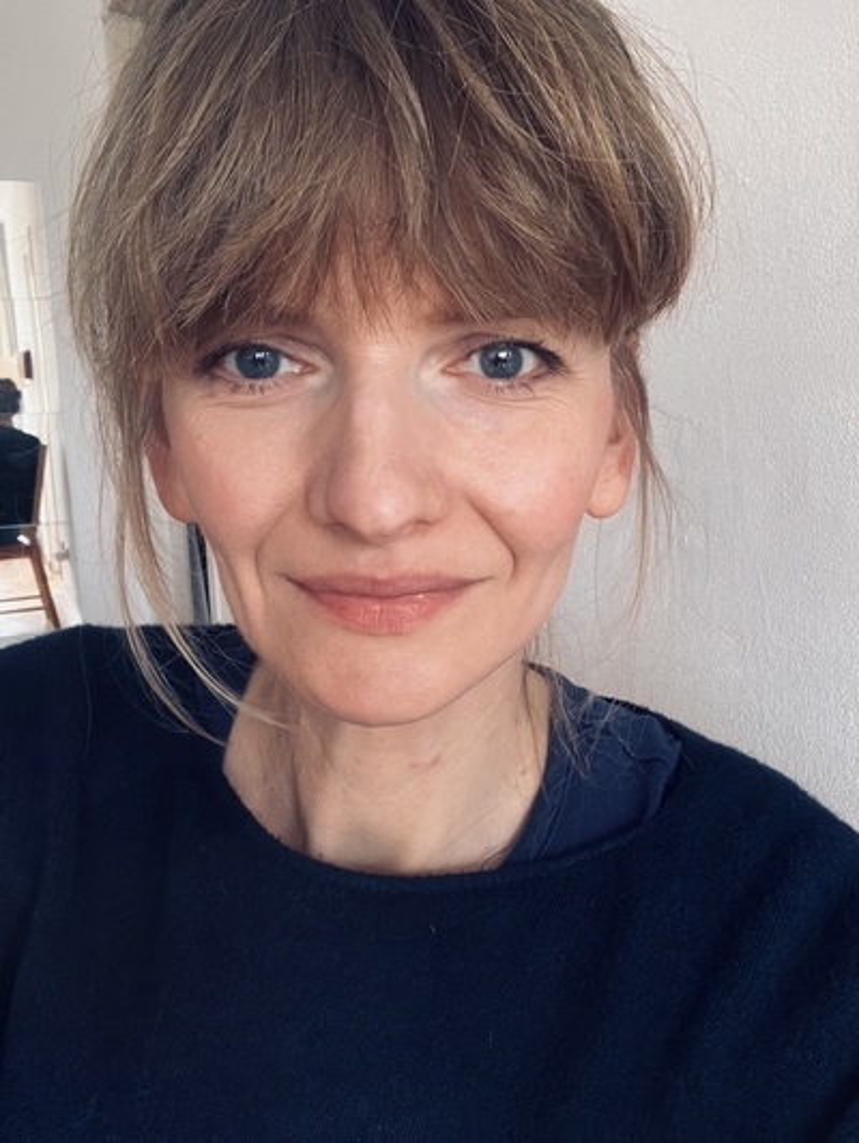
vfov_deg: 56.8
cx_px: 430
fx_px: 1057
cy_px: 572
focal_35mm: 32
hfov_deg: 44.2
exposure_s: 1/60
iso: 250
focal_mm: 2.87
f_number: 2.2
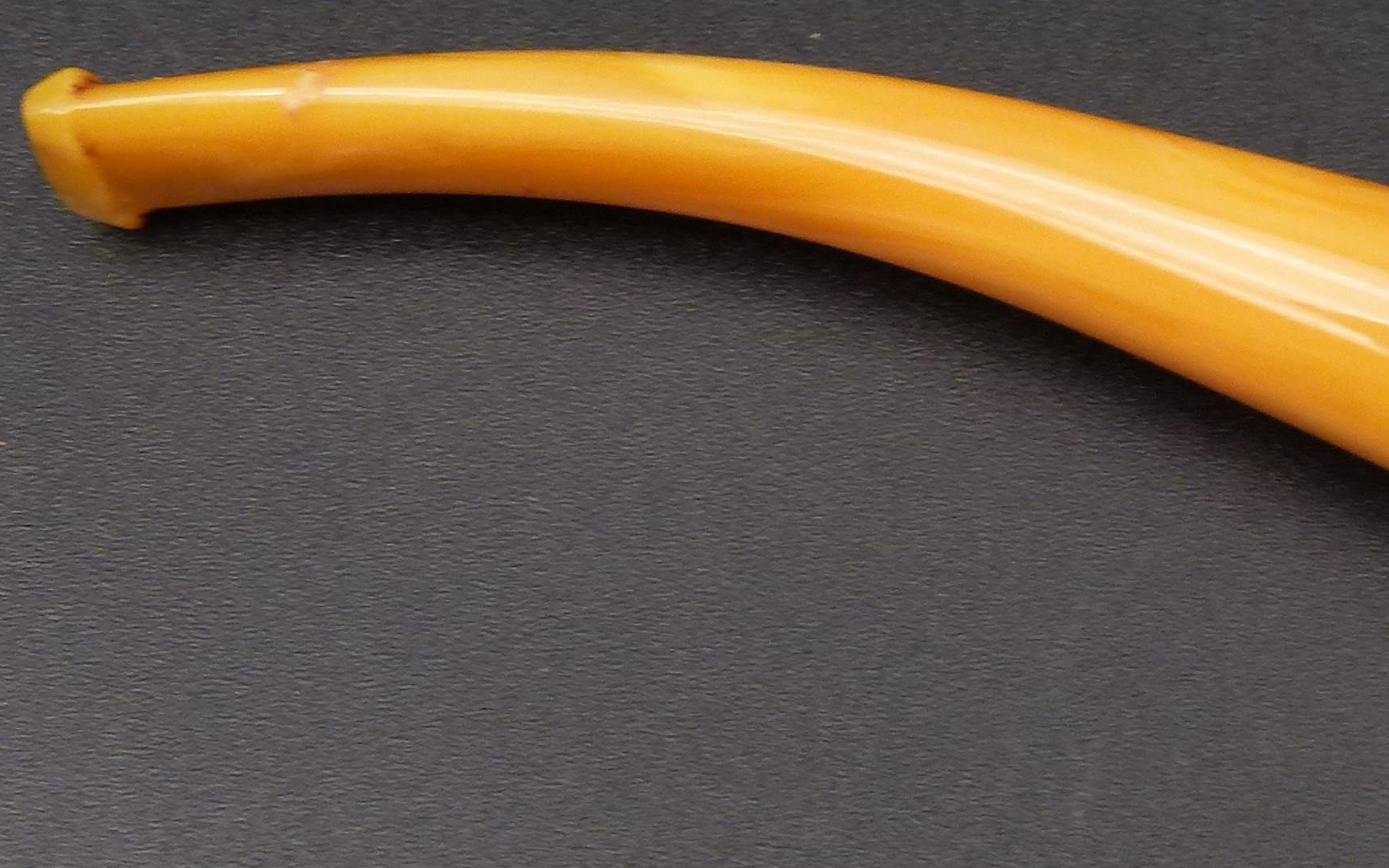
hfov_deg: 22.4
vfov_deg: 14.5
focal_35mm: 90
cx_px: 1281
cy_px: 328
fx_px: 3407
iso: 125
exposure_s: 1/60
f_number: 3
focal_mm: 6.2
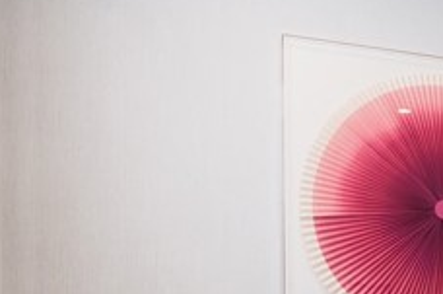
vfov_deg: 22.2
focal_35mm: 59
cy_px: 276
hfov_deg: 28.1
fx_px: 725
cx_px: 577
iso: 200
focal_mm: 14
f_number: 9
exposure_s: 1/13
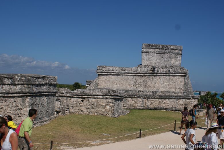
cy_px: 74
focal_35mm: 40
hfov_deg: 48.4
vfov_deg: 33.5
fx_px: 249
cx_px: 110
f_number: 5.6
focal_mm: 26
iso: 100
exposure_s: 1/1250
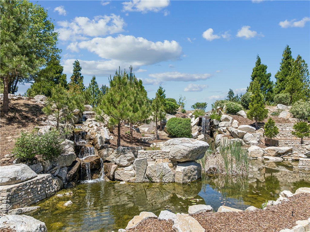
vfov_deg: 56.7
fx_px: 215
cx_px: 155
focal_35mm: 24
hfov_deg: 71.6
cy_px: 116
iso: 100
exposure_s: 1/80
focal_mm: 12.3
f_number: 2.8
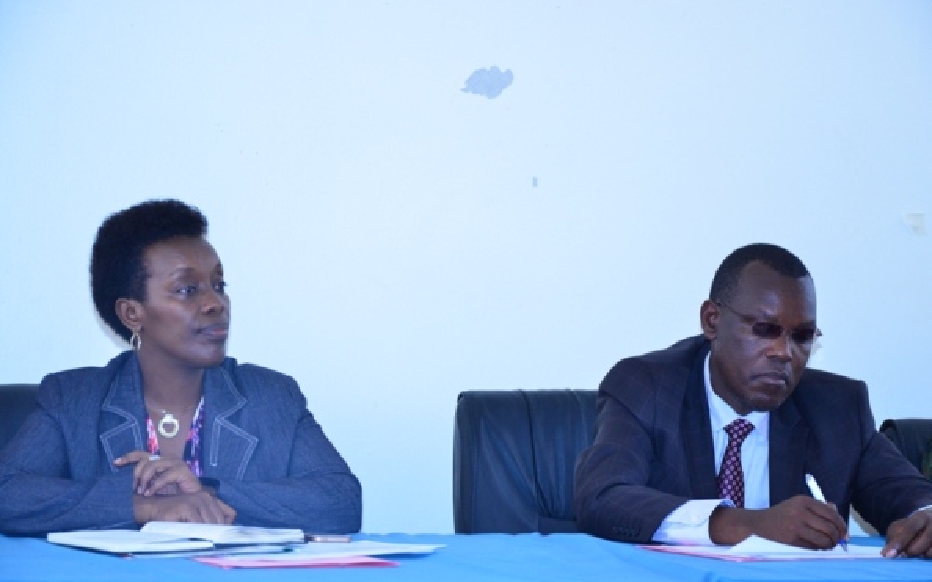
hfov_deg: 19.3
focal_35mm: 108
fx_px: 2743
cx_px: 469
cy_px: 306
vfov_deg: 12.1
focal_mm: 70
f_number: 5.3
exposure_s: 1/80
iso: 1600
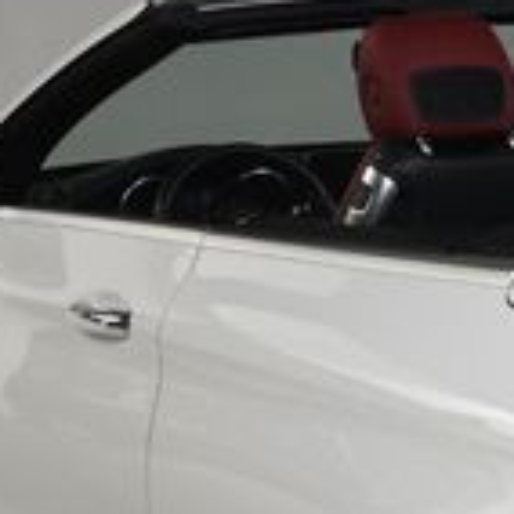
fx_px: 2503
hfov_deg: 11.2
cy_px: 547
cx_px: 785
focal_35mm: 149
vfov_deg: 11.6
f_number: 13
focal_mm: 26
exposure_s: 1/160
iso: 100
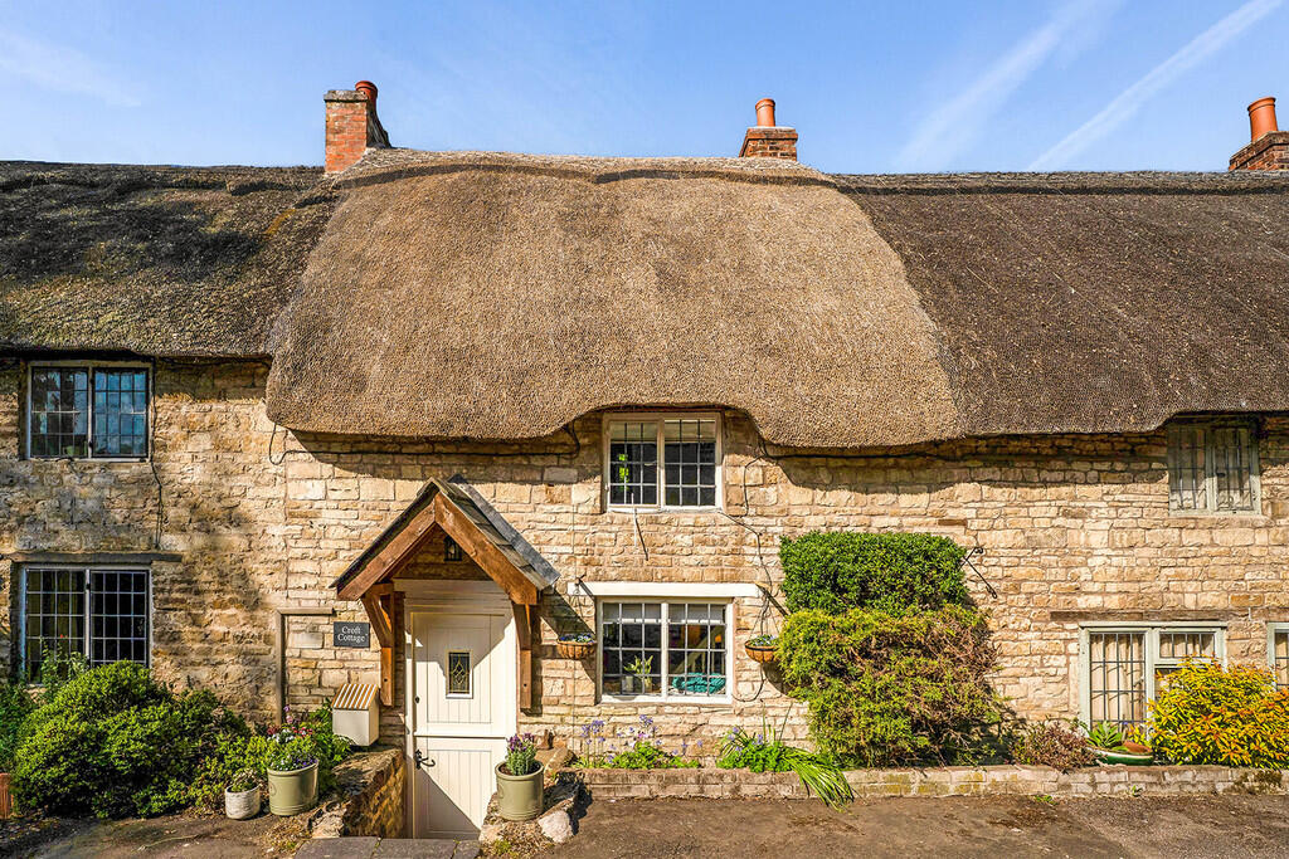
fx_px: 573
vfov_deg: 73.8
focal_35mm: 16
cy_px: 430
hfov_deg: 96.7
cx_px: 644
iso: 400
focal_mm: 16
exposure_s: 1/2500
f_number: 8
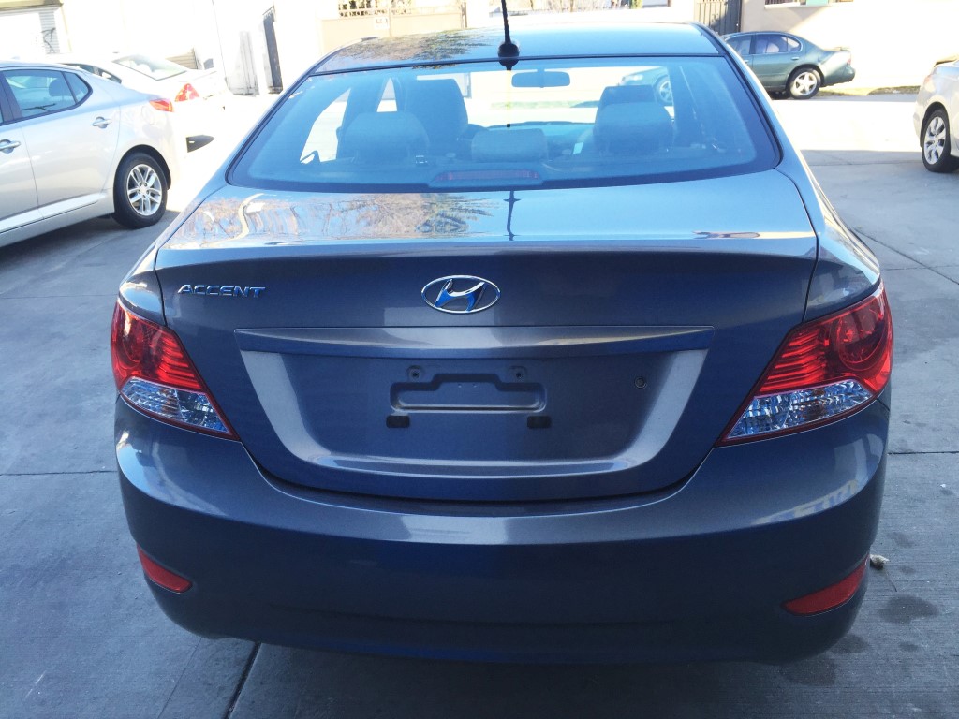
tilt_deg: -21.0
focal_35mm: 29
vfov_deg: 48.2
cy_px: 360
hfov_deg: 61.7
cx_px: 480
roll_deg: +2.6
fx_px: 803
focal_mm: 4.15
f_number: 2.2
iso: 32
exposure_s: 1/201
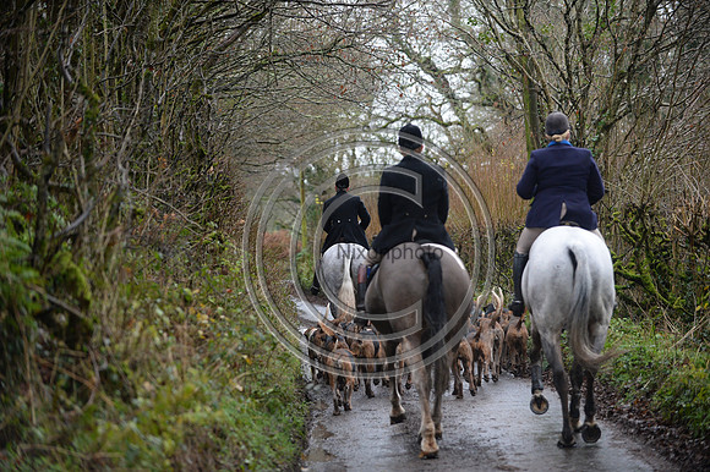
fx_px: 2168
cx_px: 355
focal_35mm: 110
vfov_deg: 12.4
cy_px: 236
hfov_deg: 18.6
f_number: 2.8
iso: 1600
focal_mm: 110
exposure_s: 1/800
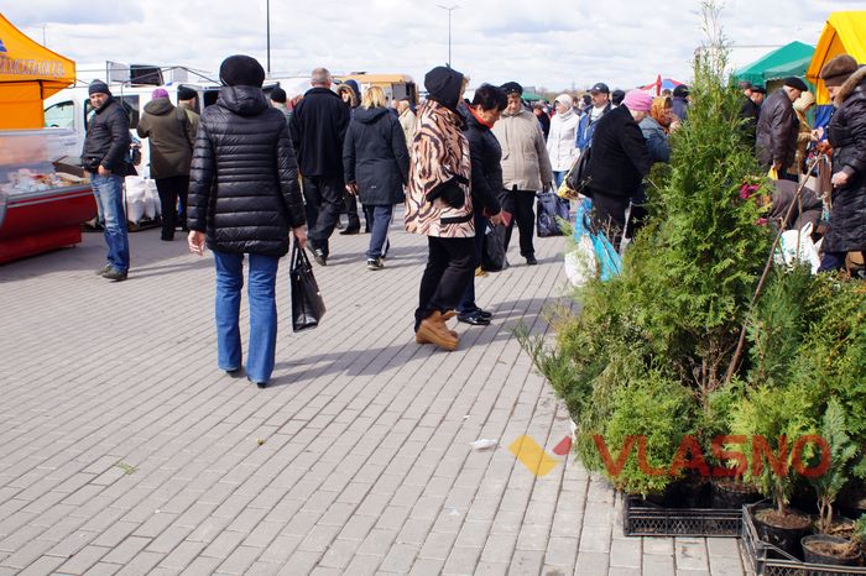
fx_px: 938
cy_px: 288
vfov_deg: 34.2
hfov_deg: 49.6
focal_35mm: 39
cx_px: 433
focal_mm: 26
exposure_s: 1/80
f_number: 10
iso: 100
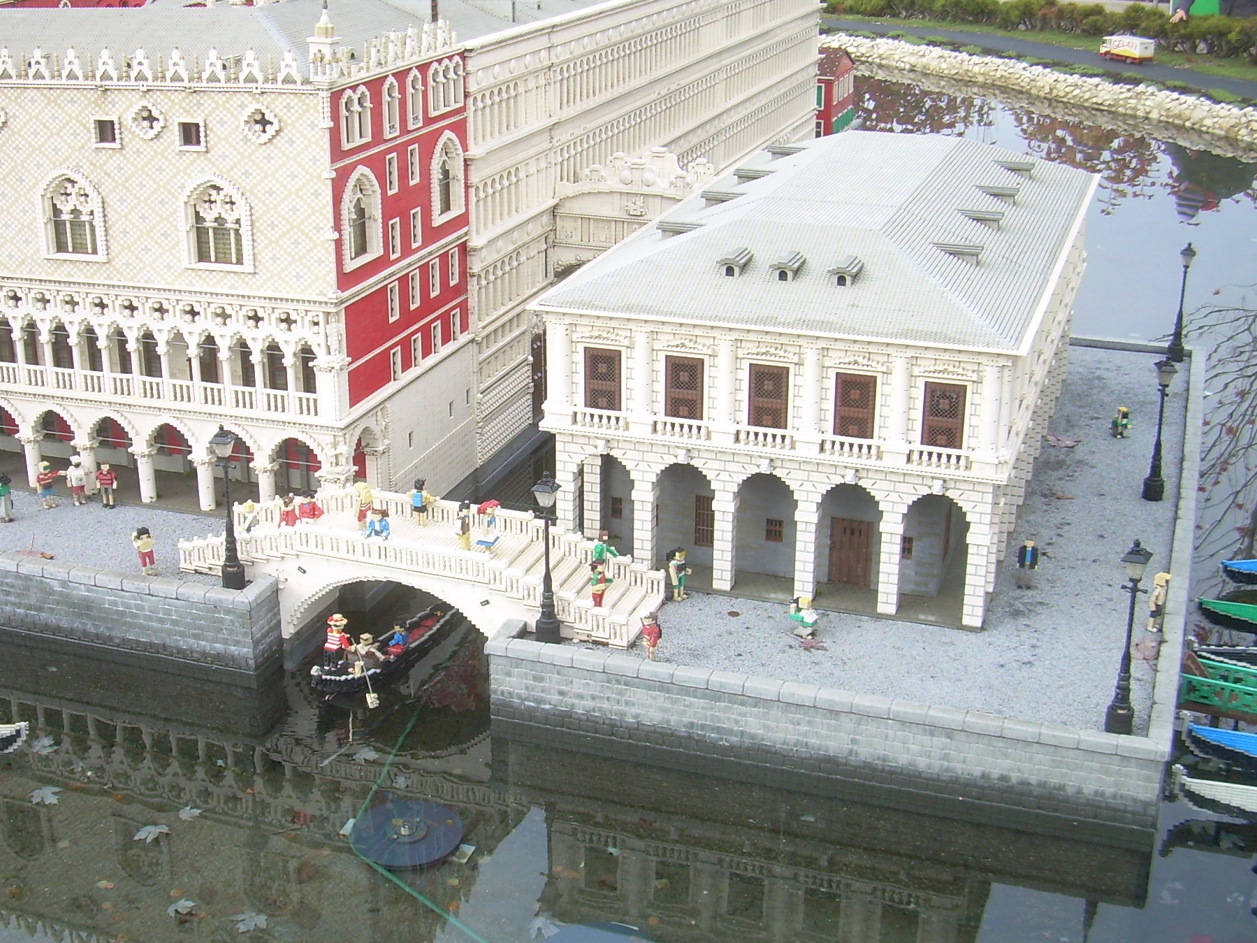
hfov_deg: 39.4
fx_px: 1743
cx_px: 478
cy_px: 501
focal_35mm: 48
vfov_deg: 30.3
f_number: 2.8
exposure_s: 1/229
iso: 50
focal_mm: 6.3
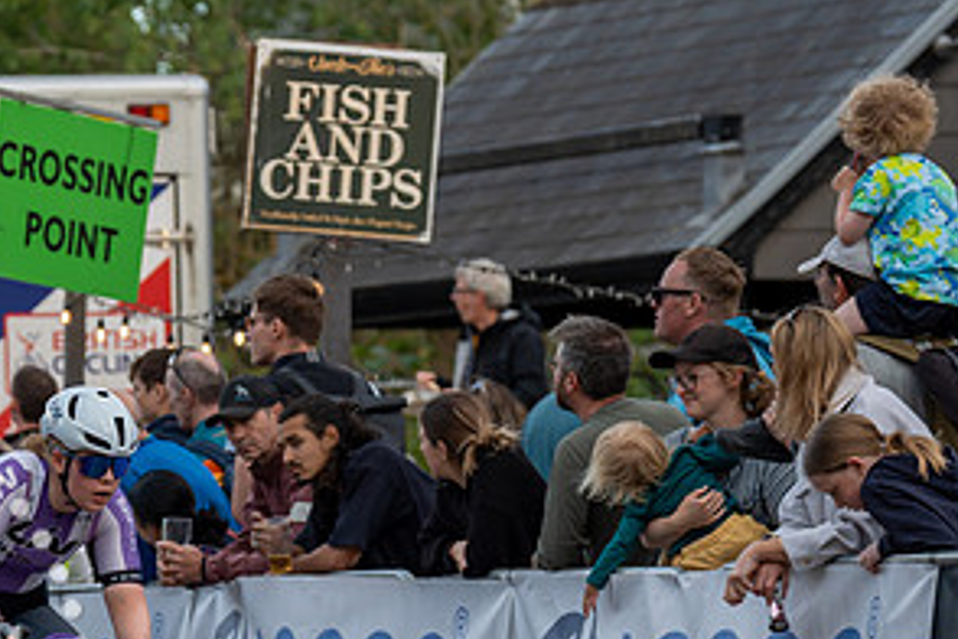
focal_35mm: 277
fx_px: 7371
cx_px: -27
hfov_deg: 7.4
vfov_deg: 4.9
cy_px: 679
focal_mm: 102
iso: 400
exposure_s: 1/800
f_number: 3.2
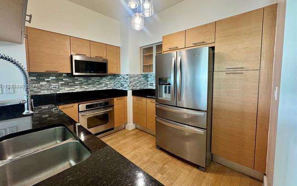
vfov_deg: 74.7
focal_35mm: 15
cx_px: 147
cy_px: 86
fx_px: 121
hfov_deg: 101.4
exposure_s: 1/120
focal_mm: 2.22
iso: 250
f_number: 2.2
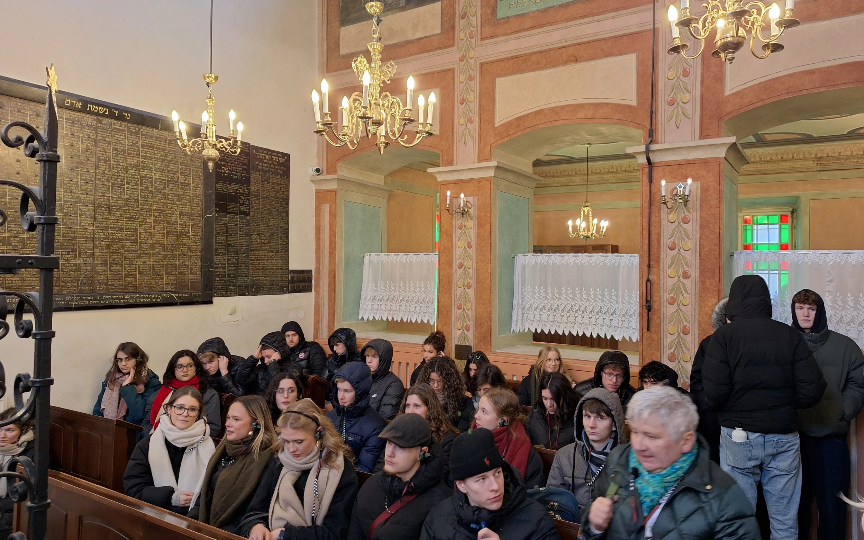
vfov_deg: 49.2
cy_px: 248
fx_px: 589
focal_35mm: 25
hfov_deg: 72.5
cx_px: 440
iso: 200
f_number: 1.8
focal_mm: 5.54
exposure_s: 1/50
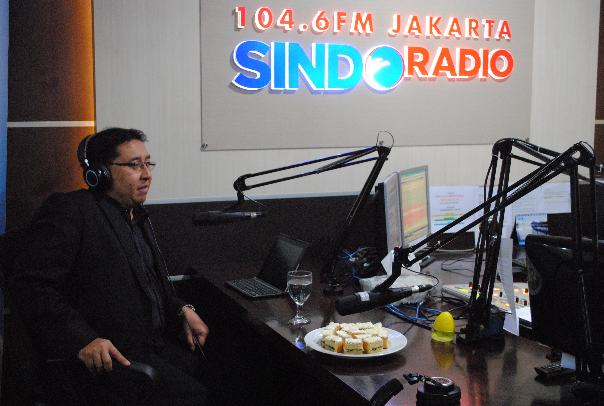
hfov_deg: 41.0
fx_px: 807
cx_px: 302
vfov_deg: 28.2
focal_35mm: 48
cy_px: 203
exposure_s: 1/13
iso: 1600
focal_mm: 32
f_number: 4.8
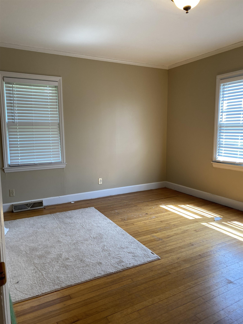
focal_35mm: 26
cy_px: 162
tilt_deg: -8.1
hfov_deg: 53.1
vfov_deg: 67.3
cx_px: 122
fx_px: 243
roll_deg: +0.9
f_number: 1.8
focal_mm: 4.25
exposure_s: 1/120
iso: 80
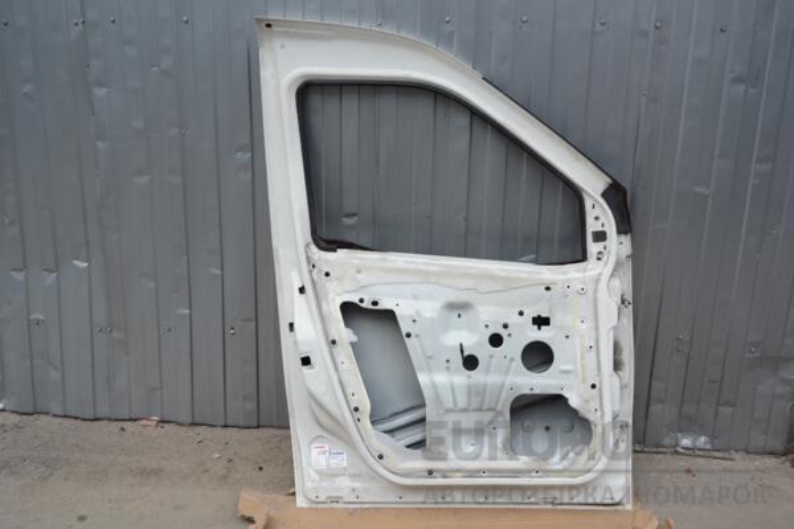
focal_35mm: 39
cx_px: 397
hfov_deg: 49.6
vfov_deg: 34.2
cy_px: 264
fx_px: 860
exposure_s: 1/125
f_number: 5.6
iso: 100
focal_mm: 26
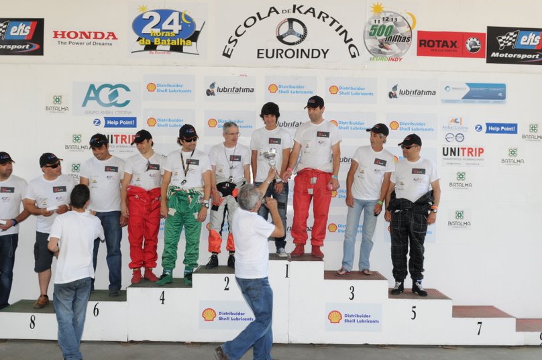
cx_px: 267
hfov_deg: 50.7
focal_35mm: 38
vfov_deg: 35.0
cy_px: 180
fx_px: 572
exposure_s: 1/60
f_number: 8
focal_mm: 20
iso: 400
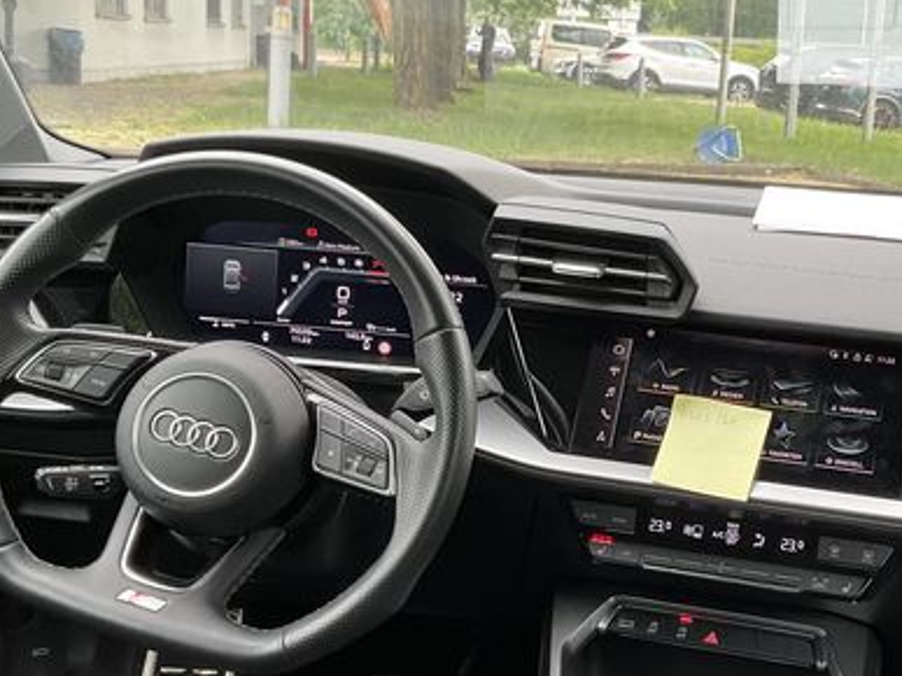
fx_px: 1563
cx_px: 615
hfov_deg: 31.9
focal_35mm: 60
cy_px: 396
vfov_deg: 24.4
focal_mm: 3
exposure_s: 1/122
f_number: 1.8
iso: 32
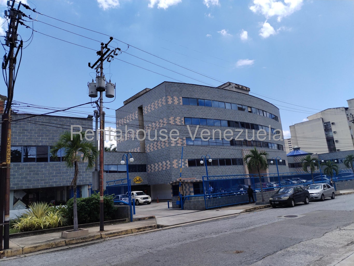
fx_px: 297
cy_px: 133
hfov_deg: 61.7
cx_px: 177
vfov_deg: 48.2
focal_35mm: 29
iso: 100
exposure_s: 1/1400
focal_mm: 4.75
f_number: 1.8
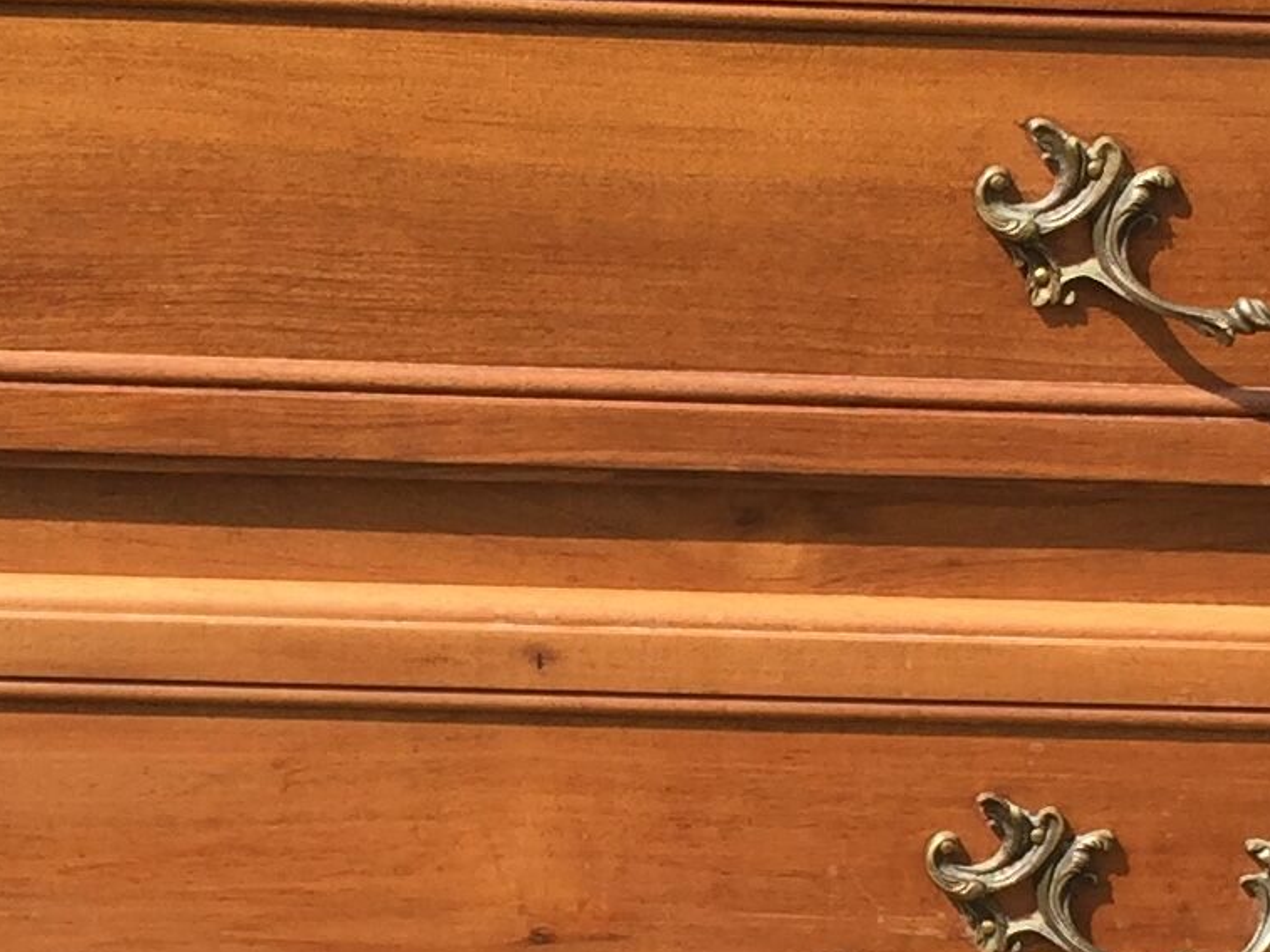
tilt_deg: -25.8
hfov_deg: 15.7
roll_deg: -4.0
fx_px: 4587
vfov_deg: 11.8
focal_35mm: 125
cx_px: 367
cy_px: 788
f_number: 2.2
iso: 32
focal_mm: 4.15
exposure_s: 1/879
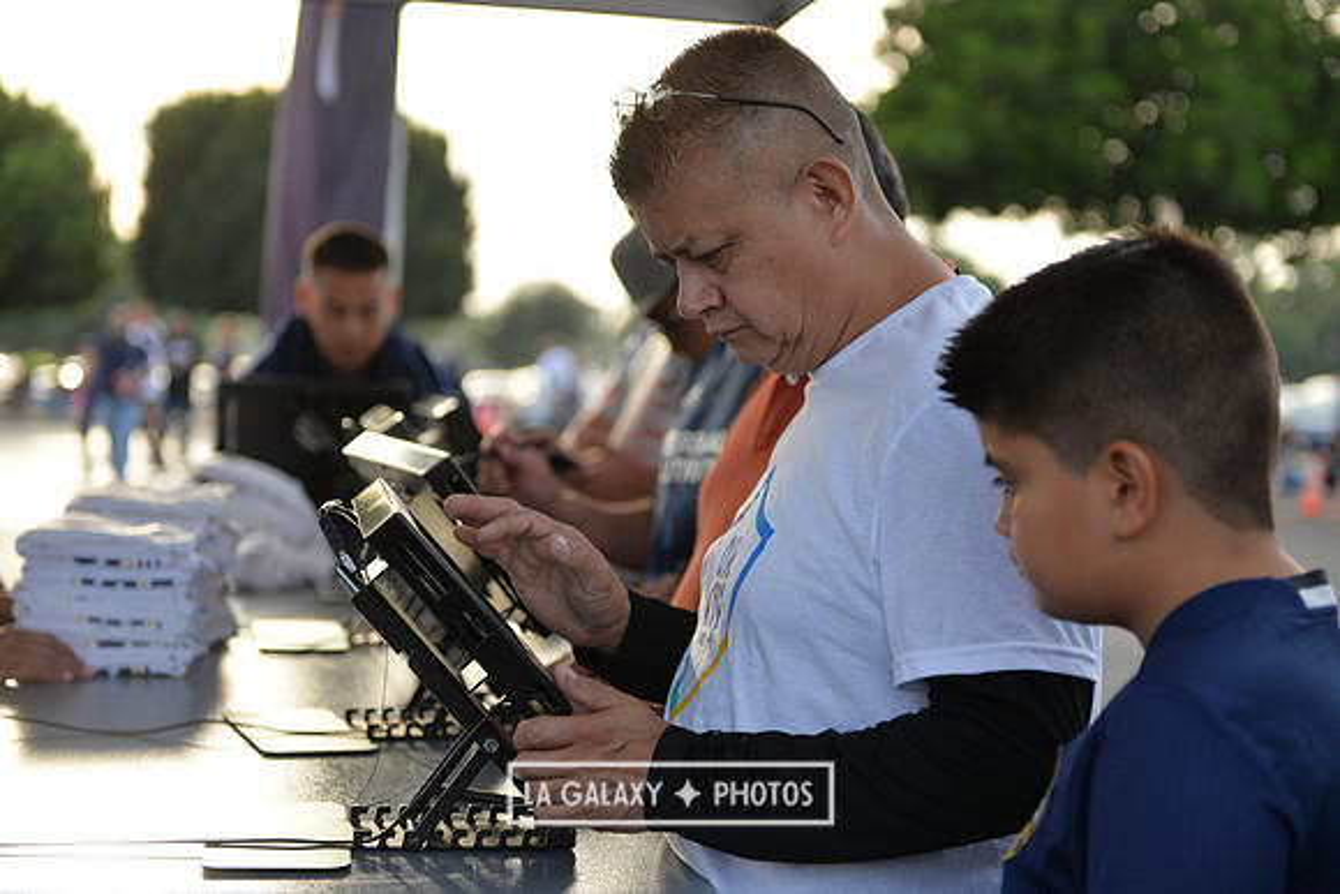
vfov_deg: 19.5
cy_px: 447
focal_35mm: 70
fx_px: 2606
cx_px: 670
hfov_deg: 28.8
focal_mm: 70
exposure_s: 1/640
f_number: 2.8
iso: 280
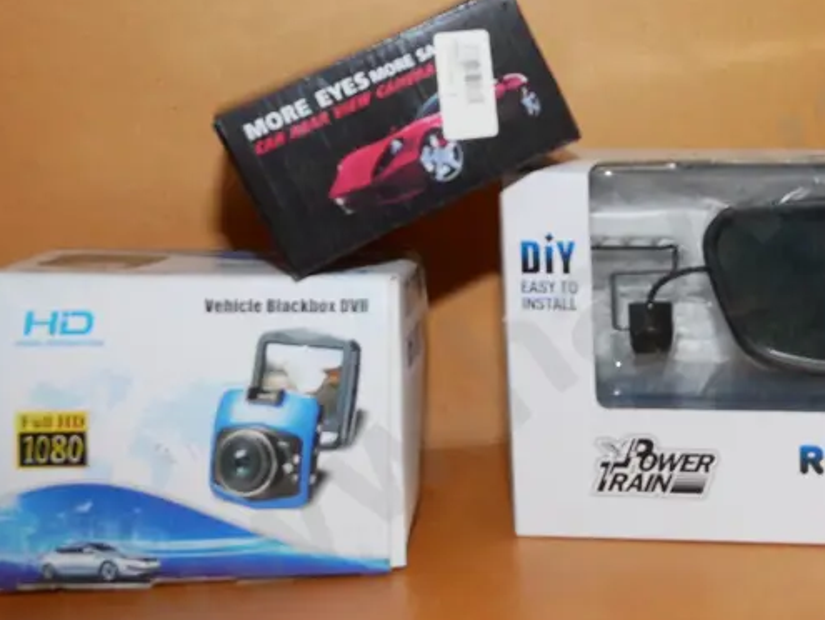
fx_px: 1479
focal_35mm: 62
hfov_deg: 29.4
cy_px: 159
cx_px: 797
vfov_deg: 23.5
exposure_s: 1/100
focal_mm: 15
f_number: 5.6
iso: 1600
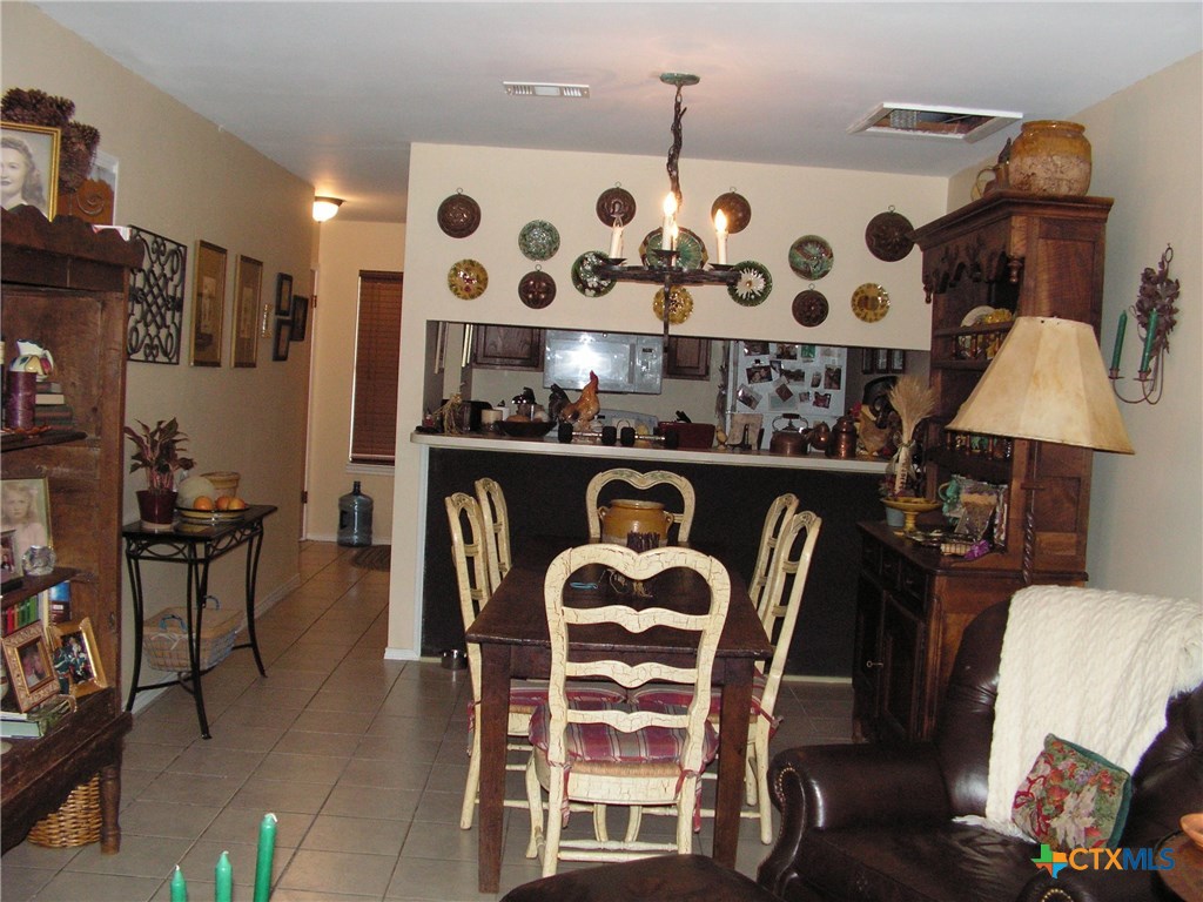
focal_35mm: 36
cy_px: 451
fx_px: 1251
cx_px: 602
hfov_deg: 51.4
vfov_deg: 39.7
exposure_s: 1/40
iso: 160
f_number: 3.2
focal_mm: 6
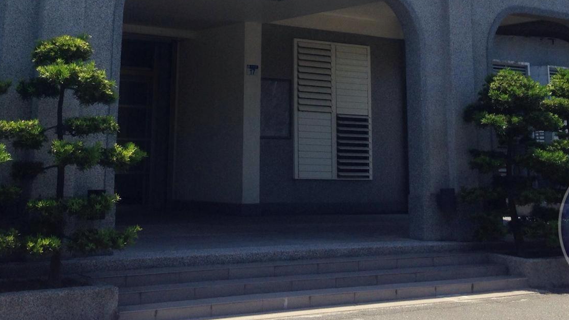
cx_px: 224
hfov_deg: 32.2
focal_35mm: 65
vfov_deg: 17.7
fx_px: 981
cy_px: -57
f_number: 2.4
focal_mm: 4.12
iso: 50
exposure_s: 1/1205
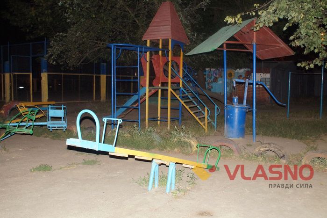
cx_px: 164
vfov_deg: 34.2
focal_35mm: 39
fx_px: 354
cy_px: 109
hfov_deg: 49.6
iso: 2500
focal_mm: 26
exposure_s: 1/60
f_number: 4.5
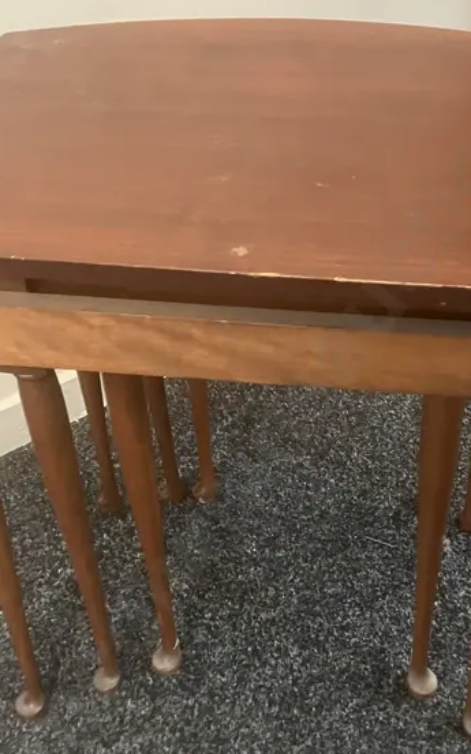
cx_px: 299
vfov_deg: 36.9
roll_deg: +2.1
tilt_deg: -39.7
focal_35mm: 55
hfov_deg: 23.5
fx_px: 1131
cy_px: 409
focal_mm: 3.99
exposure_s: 1/25
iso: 400
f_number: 1.8
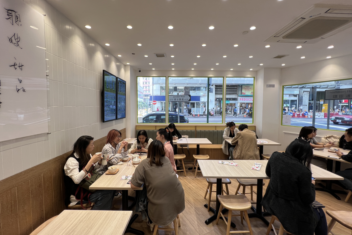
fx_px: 137
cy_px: 115
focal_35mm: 14
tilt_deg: -3.9
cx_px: 177
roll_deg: +0.2
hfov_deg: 104.3
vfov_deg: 81.2
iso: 50
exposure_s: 1/100
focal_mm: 1.57
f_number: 1.8
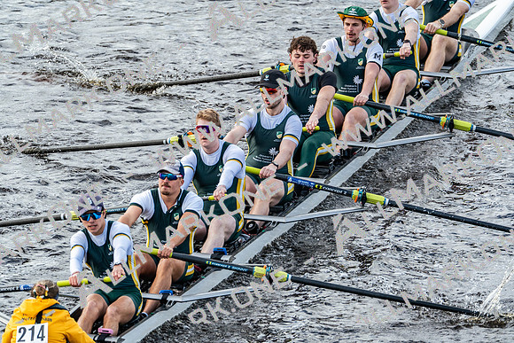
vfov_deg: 2.3
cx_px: 257
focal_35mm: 600
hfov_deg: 3.4
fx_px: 8568
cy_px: 172
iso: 1000
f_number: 6.3
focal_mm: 600
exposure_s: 1/1250
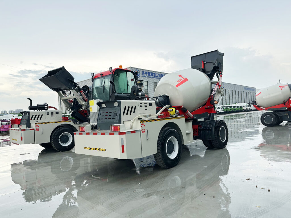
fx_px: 202
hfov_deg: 71.6
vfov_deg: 56.8
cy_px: 109
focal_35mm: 24
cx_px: 146
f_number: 1.78
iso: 80
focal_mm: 6.86
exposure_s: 1/1144
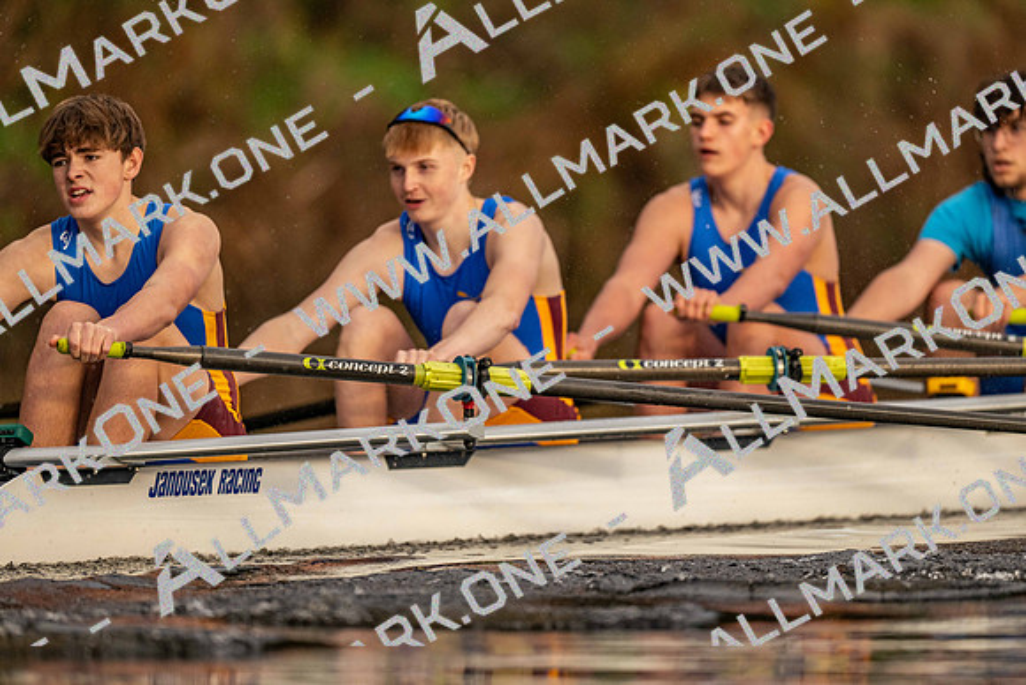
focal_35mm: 600
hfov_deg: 3.4
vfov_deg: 2.3
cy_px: 342
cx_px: 513
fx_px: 17103
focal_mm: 600
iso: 1250
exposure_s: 1/2500
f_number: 4
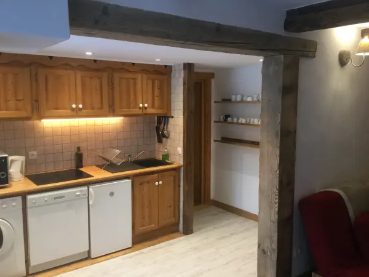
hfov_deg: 58.4
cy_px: 138
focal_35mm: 31
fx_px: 330
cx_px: 184
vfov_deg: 45.4
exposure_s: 1/33
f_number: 2.4
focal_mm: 3.3
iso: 160
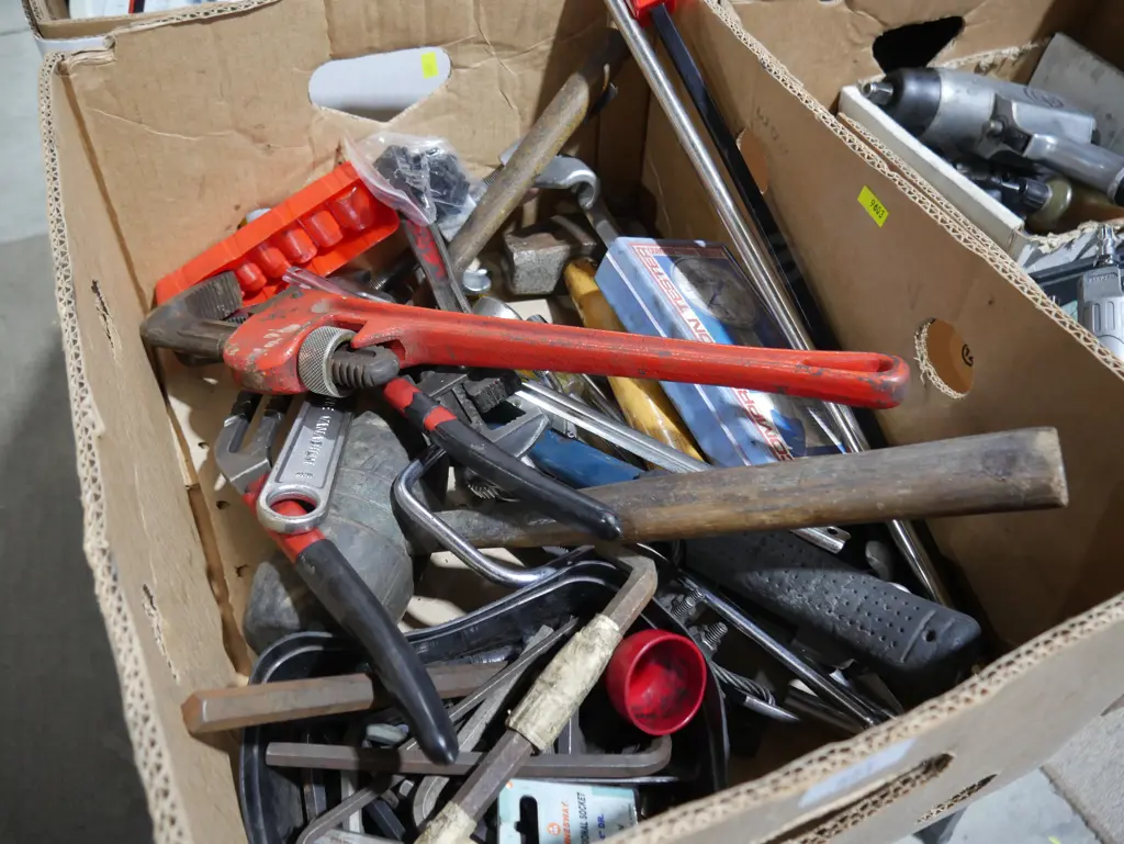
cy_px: 422
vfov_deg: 49.8
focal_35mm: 28
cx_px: 562
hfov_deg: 63.4
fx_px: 910
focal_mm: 14
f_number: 3.5
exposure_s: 1/60
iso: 640
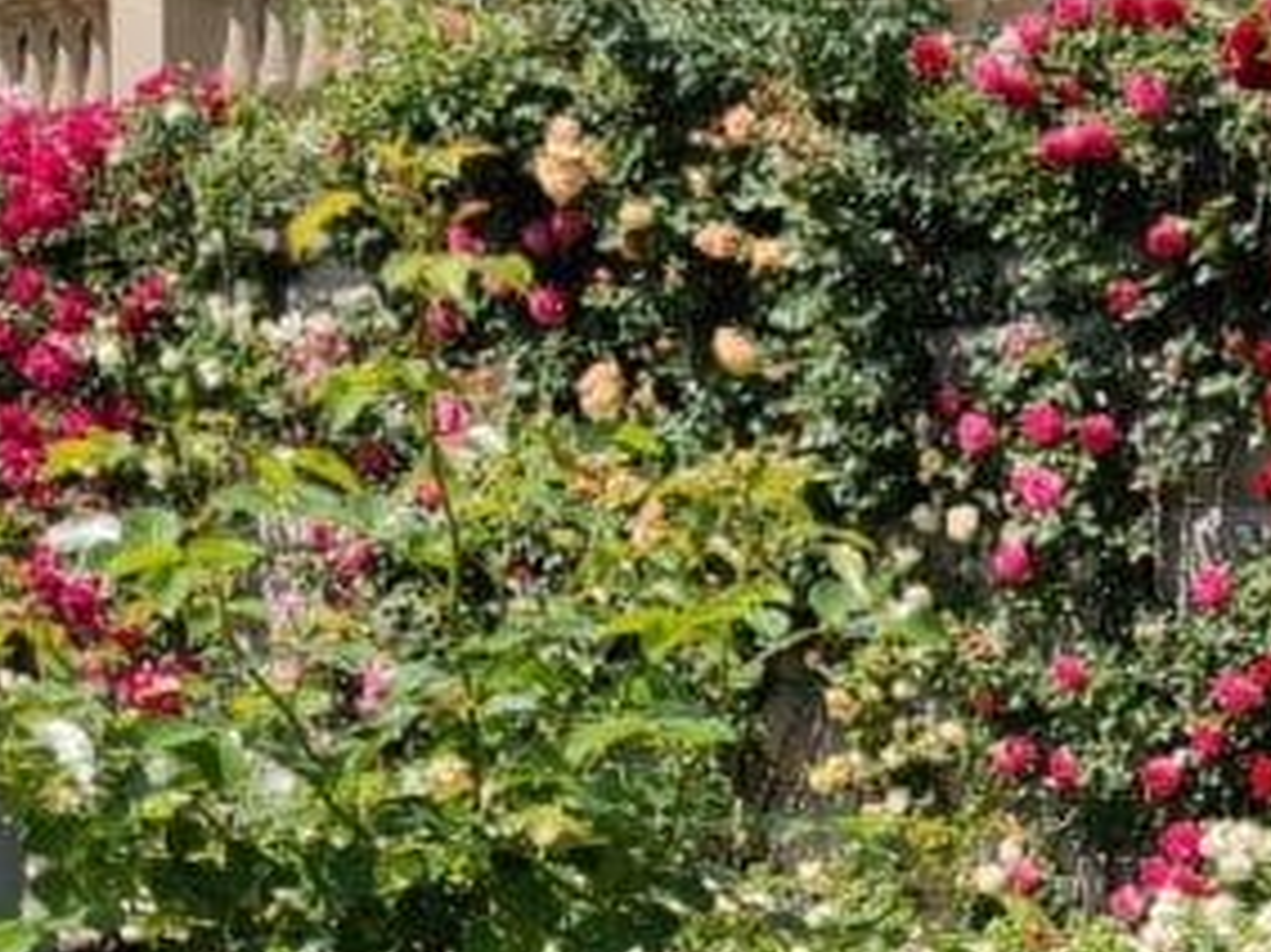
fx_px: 3450
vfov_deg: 14.8
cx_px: 1671
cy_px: 1347
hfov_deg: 19.2
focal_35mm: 94
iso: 112
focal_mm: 4.75
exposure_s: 1/2409
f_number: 1.75
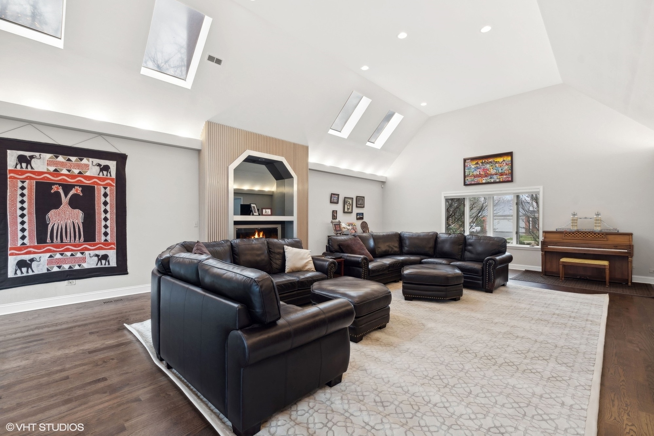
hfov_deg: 100.4
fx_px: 272
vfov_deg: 77.3
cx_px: 327
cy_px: 218
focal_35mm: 15
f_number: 9
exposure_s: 1/2
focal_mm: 10
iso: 200
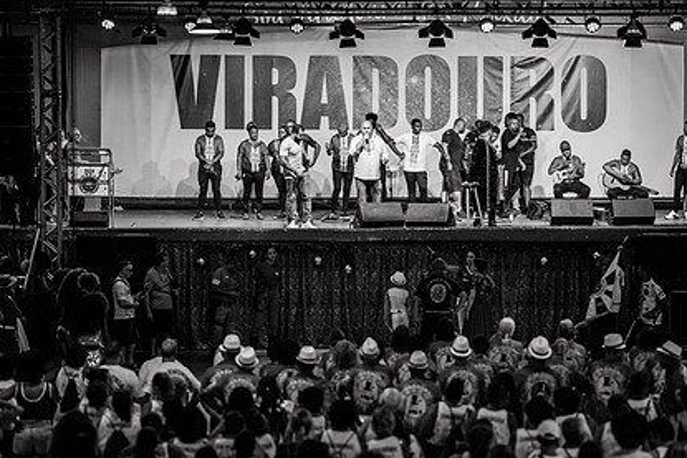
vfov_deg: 11.3
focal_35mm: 121
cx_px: 366
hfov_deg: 16.9
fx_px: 2310
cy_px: 189
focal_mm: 85
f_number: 1.2
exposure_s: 1/2000
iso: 1000
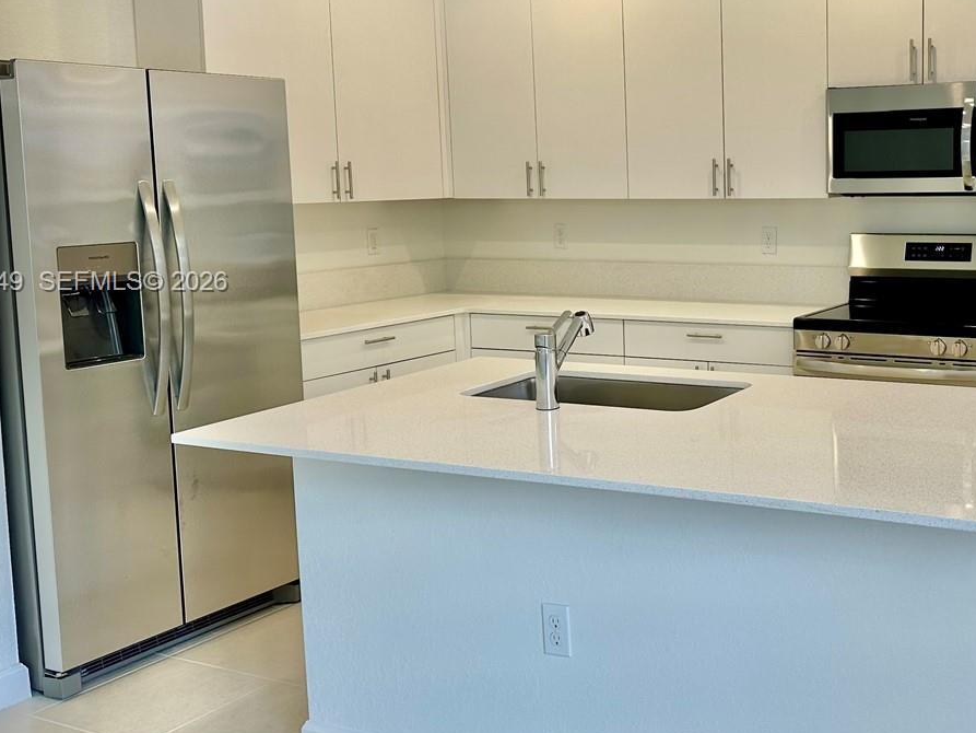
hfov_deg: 42.2
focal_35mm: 43
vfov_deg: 33.5
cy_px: 283
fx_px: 1213
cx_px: 762
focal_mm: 6.86
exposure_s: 1/120
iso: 80
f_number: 1.78
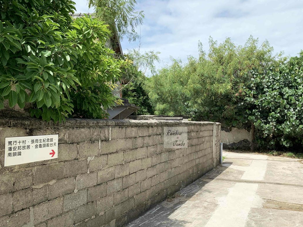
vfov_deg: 46.8
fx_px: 263
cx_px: 172
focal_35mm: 30
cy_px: 117
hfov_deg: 59.7
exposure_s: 1/2481
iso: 25
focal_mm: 4.25
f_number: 1.8
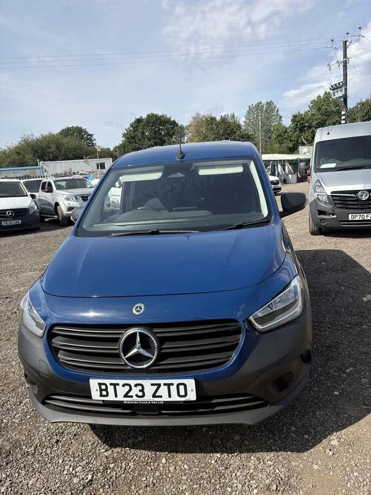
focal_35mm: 26
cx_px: 186
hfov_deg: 53.1
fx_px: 372
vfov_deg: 67.3
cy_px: 248
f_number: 1.6
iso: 50
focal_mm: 5.96
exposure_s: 1/2865
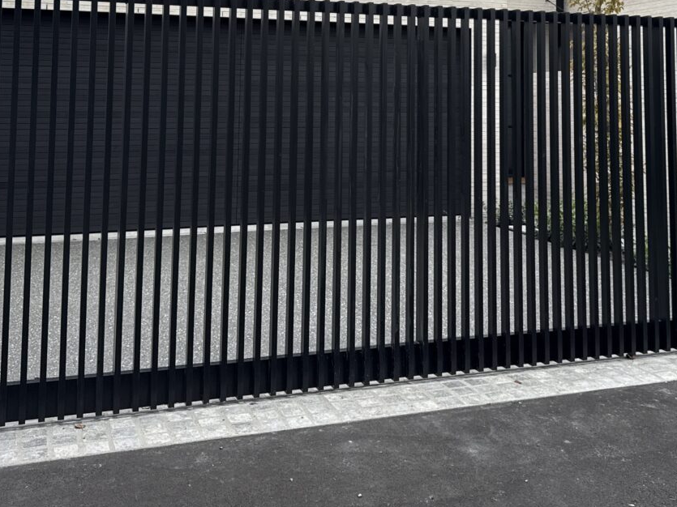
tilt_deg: +4.4
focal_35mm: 46
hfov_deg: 41.1
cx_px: 407
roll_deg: -1.7
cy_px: 37
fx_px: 900
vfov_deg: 30.0
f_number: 1.78
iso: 80
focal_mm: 6.76
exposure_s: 1/2299
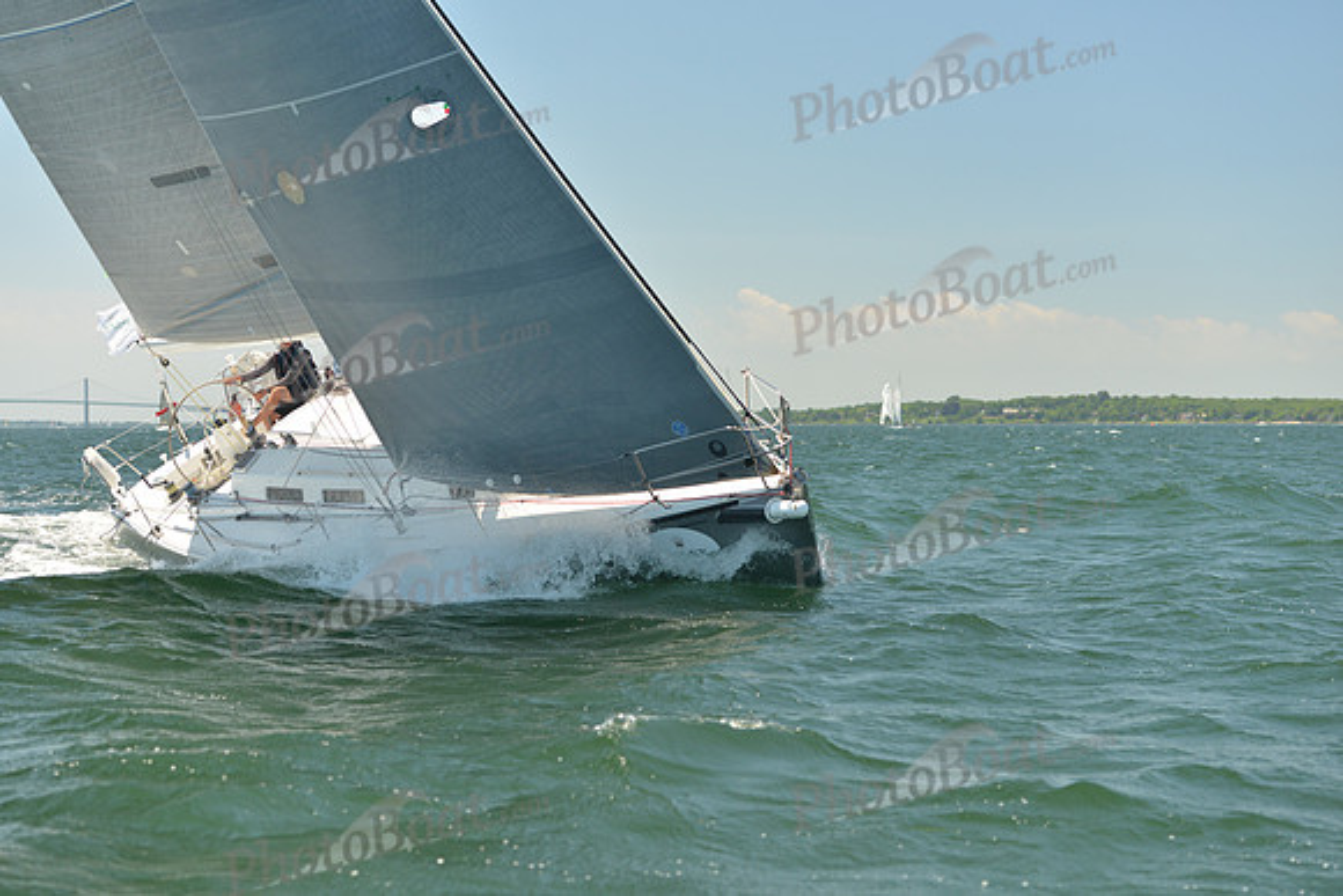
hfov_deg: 28.8
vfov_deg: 19.5
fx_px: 2612
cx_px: 672
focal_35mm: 70
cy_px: 448
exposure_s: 1/800
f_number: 3.5
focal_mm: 70
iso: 400
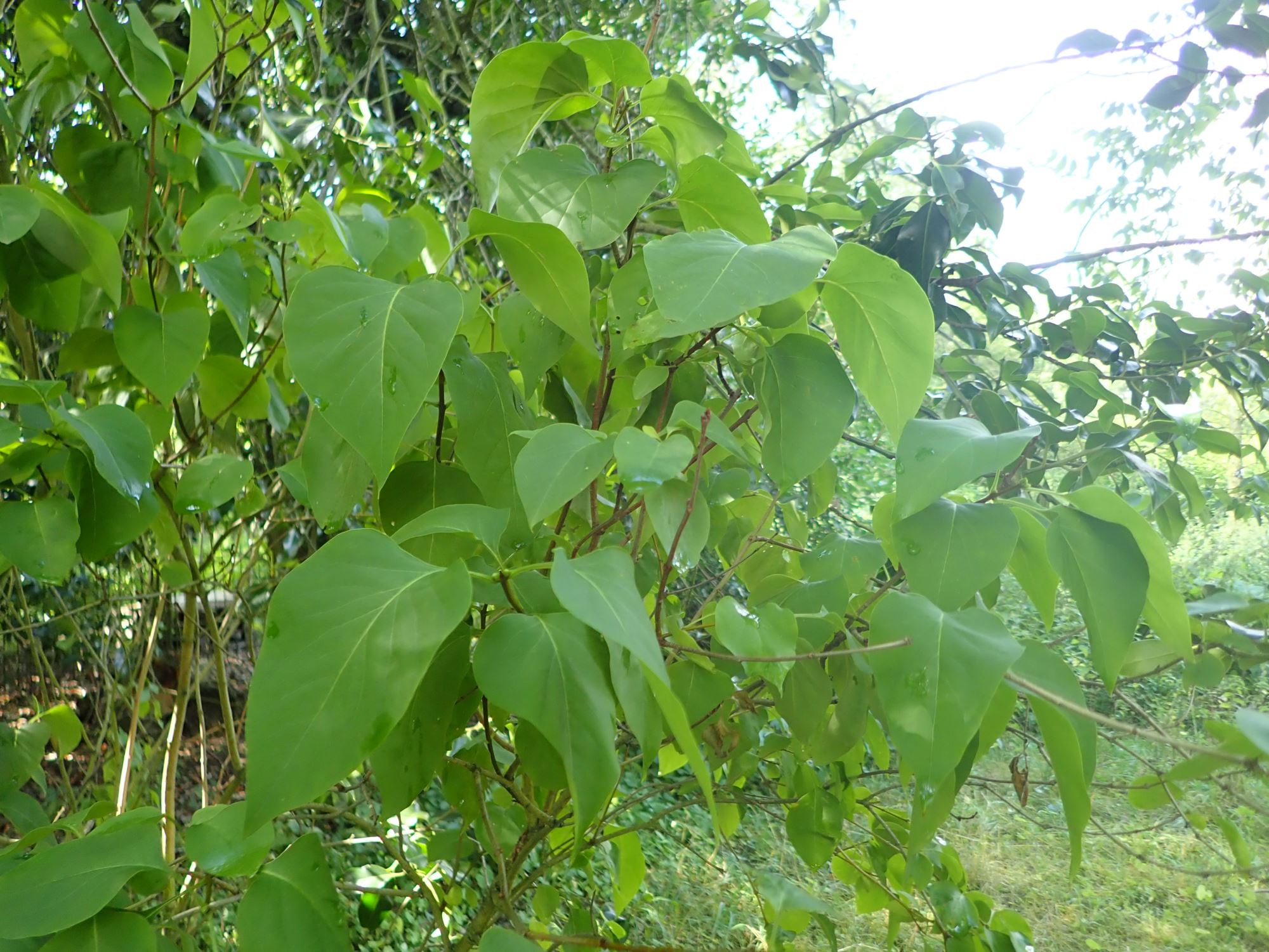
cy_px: 476
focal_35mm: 25
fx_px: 916
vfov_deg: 54.9
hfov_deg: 69.4
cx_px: 634
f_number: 2
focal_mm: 4.5
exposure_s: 1/60
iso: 160
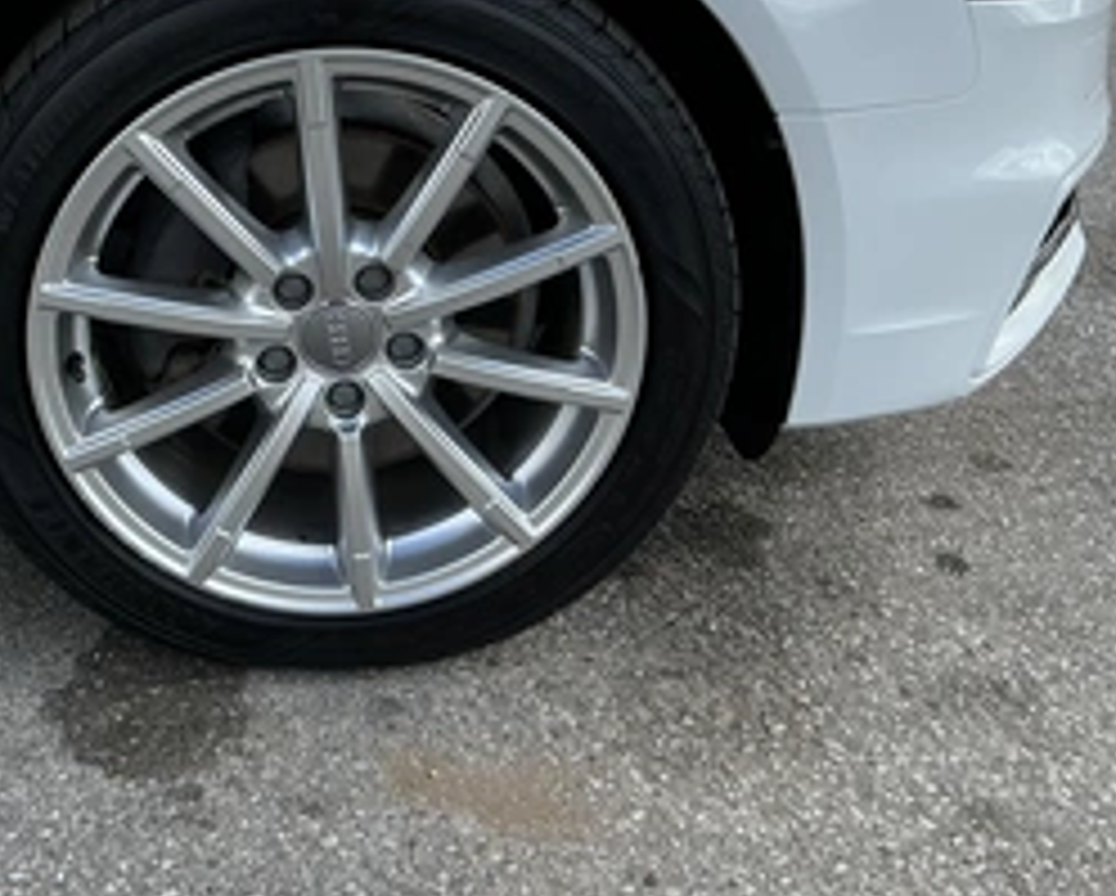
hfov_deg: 41.3
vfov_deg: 33.6
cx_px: 356
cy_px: 243
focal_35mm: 44
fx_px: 1455
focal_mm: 3
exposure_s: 1/912
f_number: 1.8
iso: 25
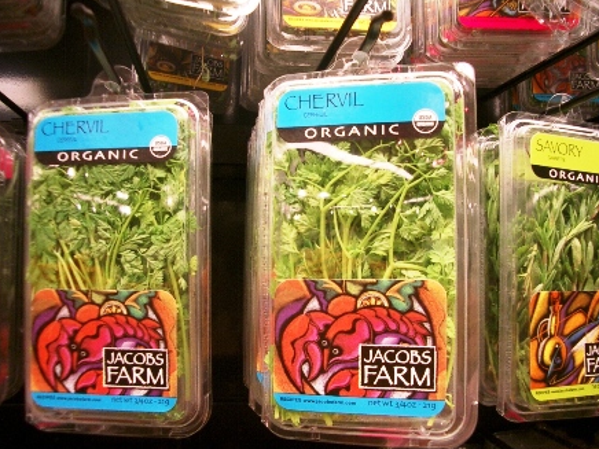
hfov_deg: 51.4
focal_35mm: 36
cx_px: 304
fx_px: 623
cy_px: 222
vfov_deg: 39.7
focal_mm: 5.8
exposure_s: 1/80
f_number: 2.6
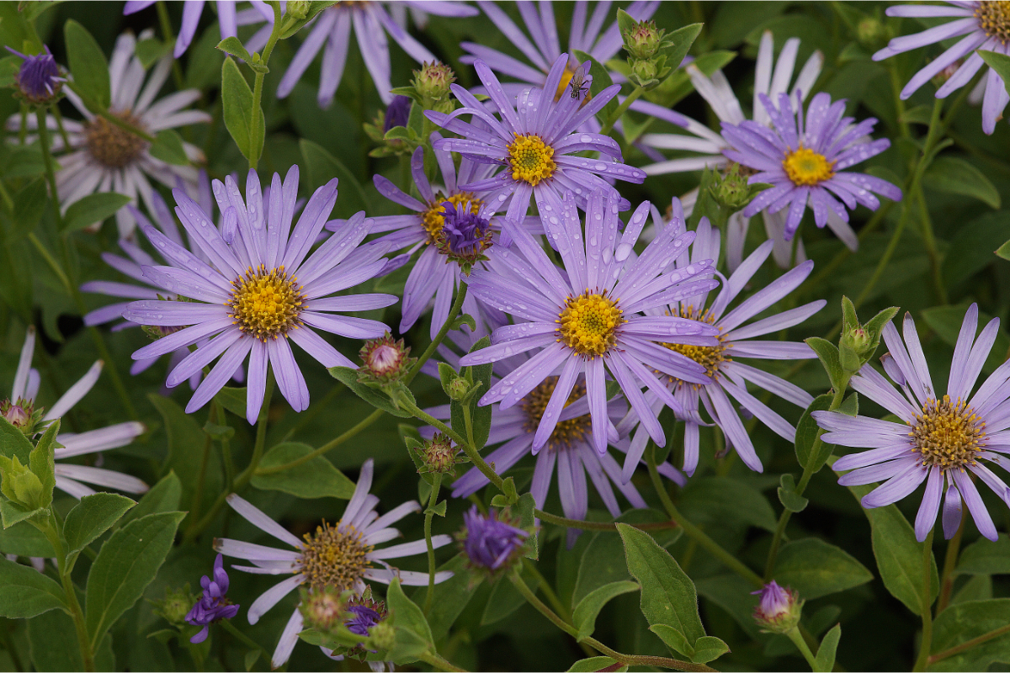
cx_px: 505
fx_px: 4208
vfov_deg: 9.1
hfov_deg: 13.7
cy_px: 336
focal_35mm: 150
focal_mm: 100
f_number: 8
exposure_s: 1/160
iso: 400
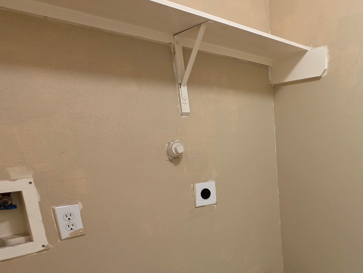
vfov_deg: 49.2
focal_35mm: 27
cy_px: 207
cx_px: 305
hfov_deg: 58.7
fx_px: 283
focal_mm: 2.2
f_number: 1.9
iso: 500
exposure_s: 1/60
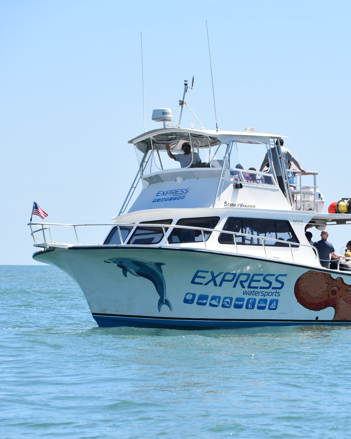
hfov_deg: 6.6
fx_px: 3026
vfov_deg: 8.3
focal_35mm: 233
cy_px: 220
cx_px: 250
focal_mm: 110
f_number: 7.1
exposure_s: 1/2000
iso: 400
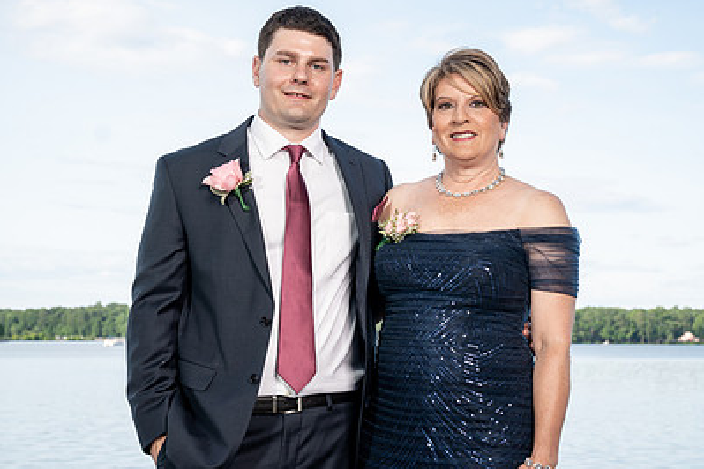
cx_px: 370
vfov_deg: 19.7
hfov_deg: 29.2
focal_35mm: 69
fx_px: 1349
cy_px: 252
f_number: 5.6
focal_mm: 45
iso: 100
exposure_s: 1/200
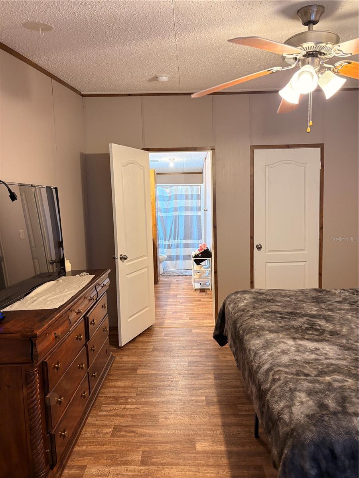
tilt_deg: -5.1
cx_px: 180
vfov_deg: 67.3
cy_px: 239
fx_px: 360
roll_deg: +1.1
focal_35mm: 26
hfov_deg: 53.1
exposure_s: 1/60
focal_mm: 5.96
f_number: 1.6
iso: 200
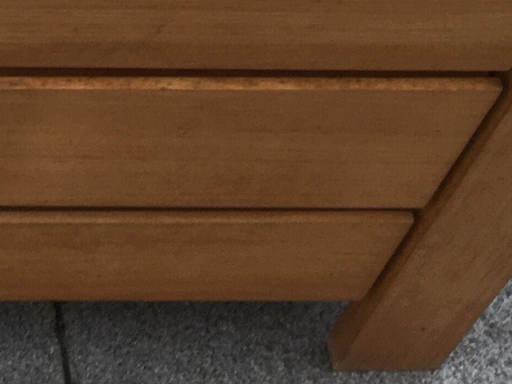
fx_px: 1850
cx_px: -326
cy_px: -424
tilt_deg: -49.1
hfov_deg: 14.4
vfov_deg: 10.7
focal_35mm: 125
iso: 25
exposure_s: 1/128
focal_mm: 4.15
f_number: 2.2
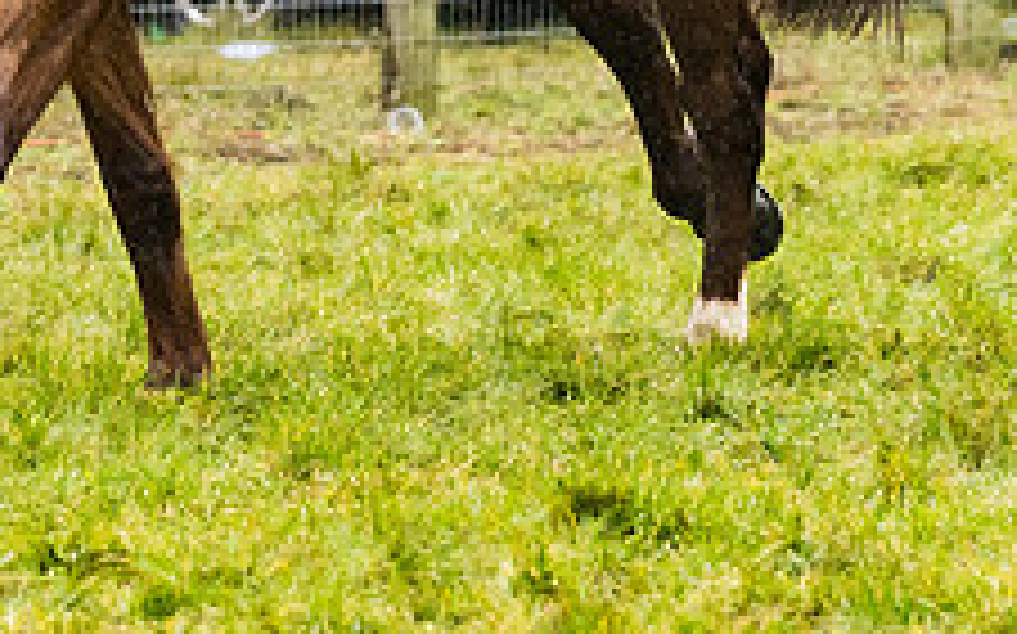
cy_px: -418
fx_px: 13934
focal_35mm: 503
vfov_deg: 2.6
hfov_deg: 4.2
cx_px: 86
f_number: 4
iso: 1600
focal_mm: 135
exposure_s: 1/1000
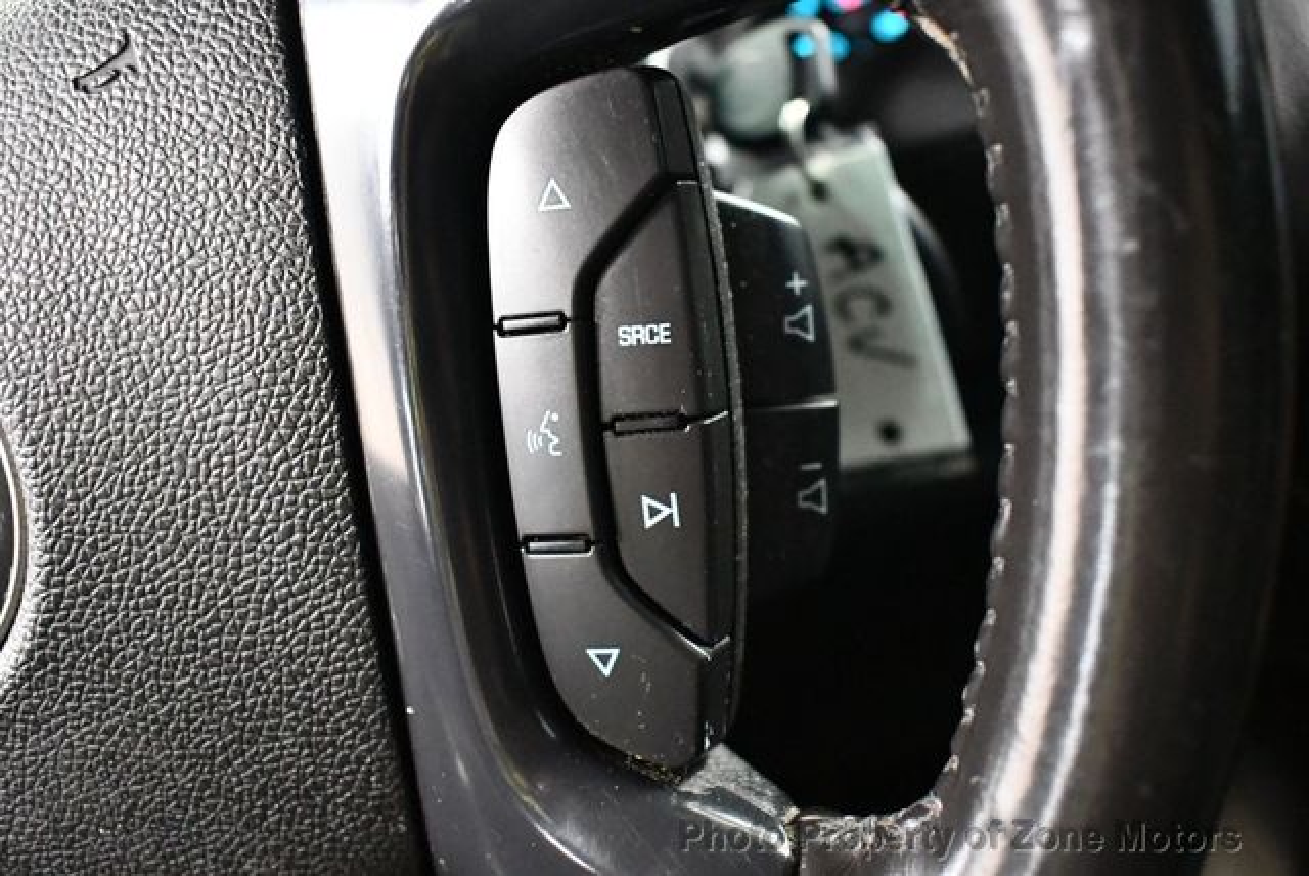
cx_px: 654
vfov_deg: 36.9
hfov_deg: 53.1
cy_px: 438
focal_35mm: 36
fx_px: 1310
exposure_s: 1/60
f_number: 3.5
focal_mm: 18
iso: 9000
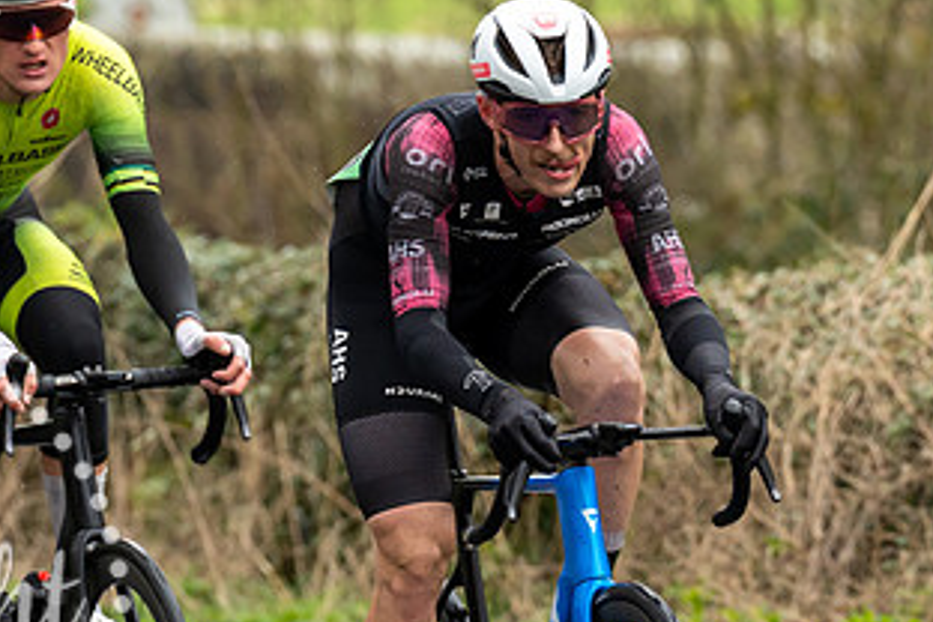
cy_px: 261
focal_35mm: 483
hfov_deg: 4.3
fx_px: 12517
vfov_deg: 2.8
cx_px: 606
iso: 1600
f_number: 4
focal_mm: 194
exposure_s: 1/1000
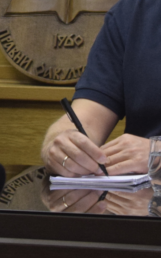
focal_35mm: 391
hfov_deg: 3.3
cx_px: -171
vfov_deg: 5.3
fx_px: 2746
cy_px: -73
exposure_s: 1/60
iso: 1400
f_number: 5.6
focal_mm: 52
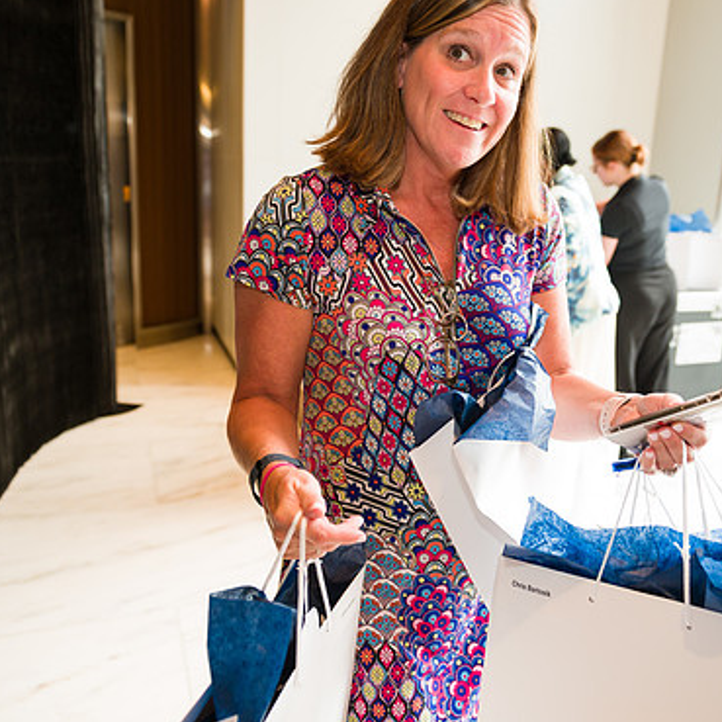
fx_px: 755
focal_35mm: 32
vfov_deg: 51.1
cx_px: 450
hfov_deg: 50.6
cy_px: 354
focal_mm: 24
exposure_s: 1/200
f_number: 4
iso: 800
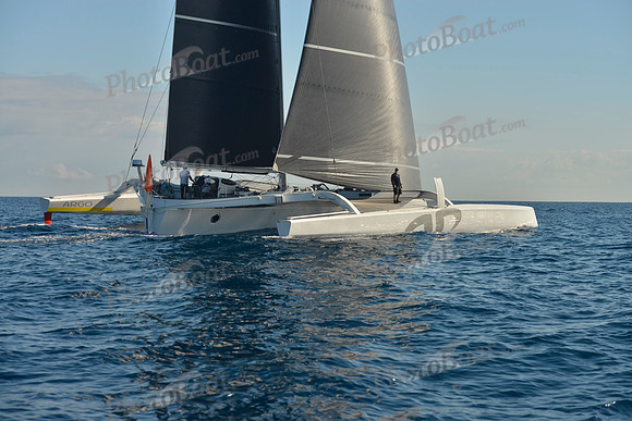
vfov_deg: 19.5
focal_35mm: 70
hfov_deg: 28.8
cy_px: 210
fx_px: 1229
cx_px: 316
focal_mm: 70
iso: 200
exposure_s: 1/640
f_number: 7.1
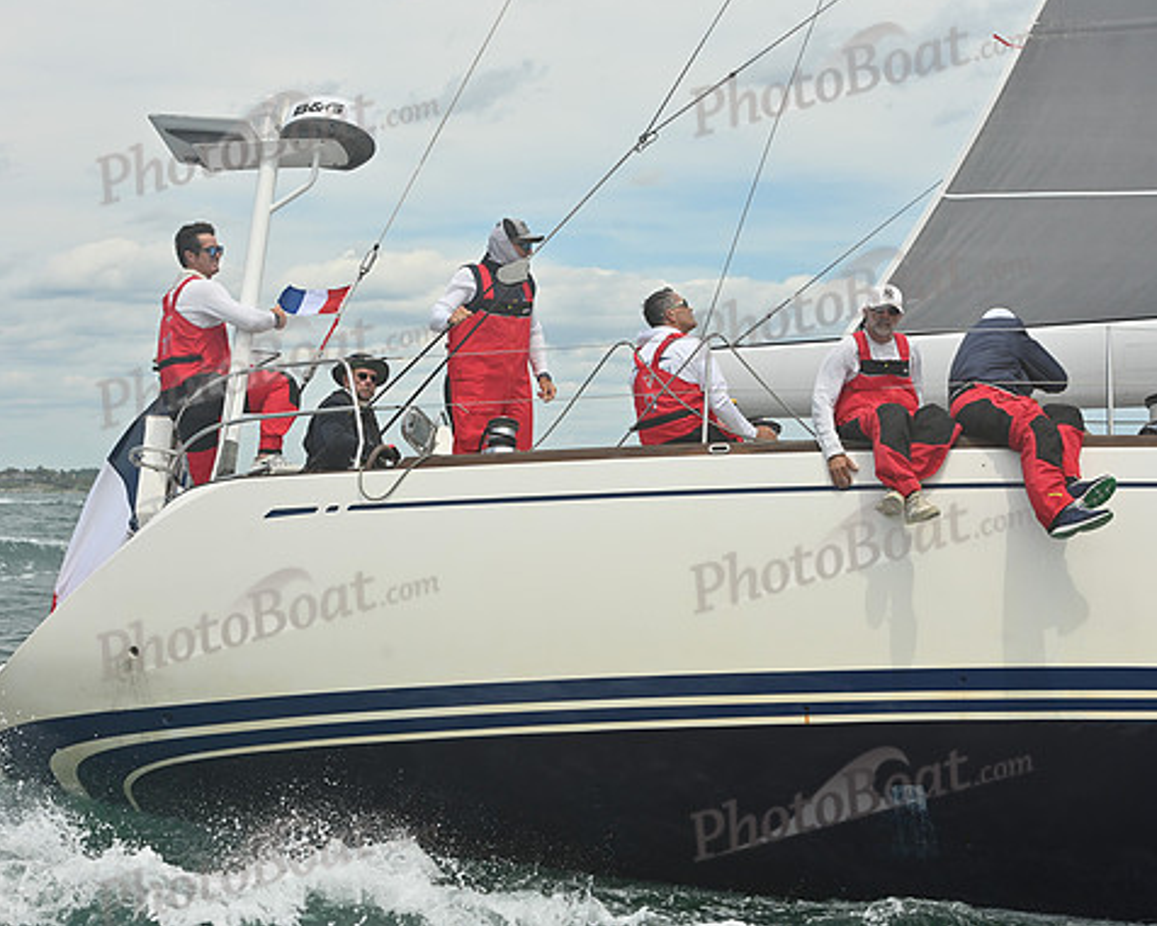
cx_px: 566
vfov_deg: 19.2
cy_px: 458
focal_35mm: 80
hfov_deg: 23.8
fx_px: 2740
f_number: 9
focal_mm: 70
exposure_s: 1/1250
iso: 250
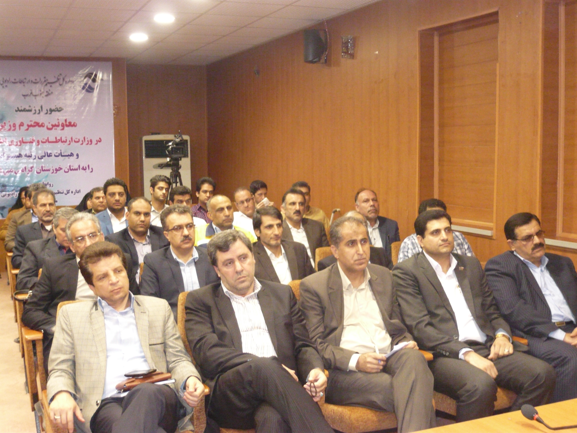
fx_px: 717
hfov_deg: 43.9
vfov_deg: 33.6
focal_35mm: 43
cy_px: 216
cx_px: 288
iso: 500
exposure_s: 1/40
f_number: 3.4
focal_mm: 7
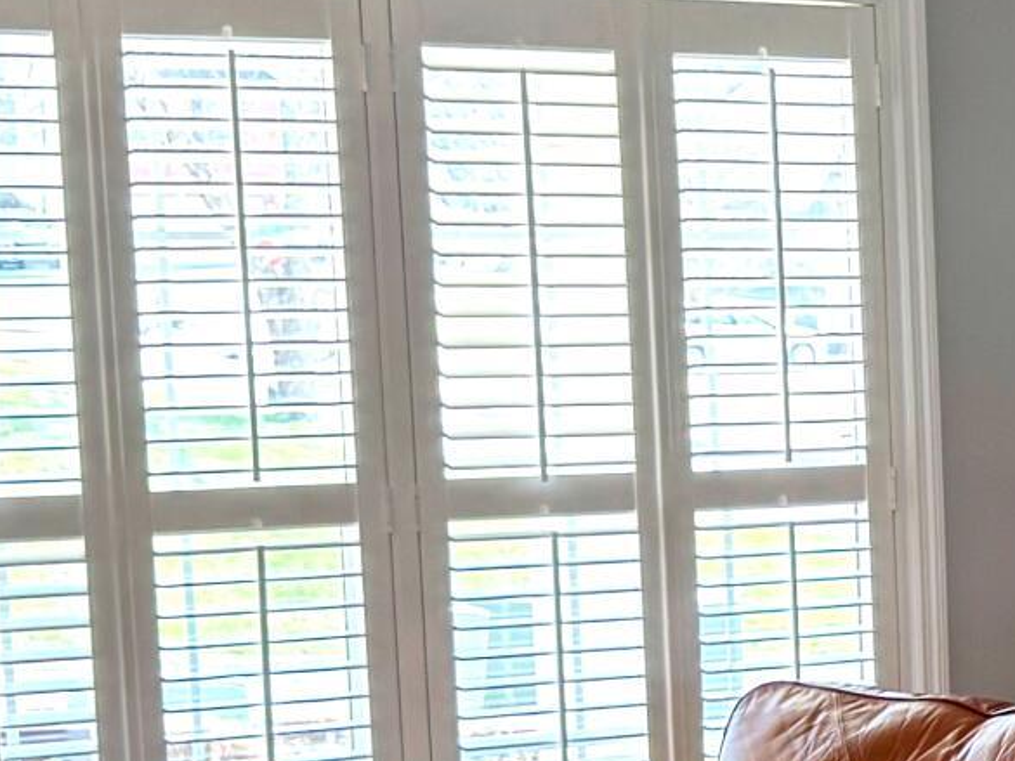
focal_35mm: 123
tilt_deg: -7.8
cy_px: 711
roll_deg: -0.1
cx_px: 1754
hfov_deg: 14.4
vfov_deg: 12.0
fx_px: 3607
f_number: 1.78
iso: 125
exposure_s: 1/120
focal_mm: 6.76
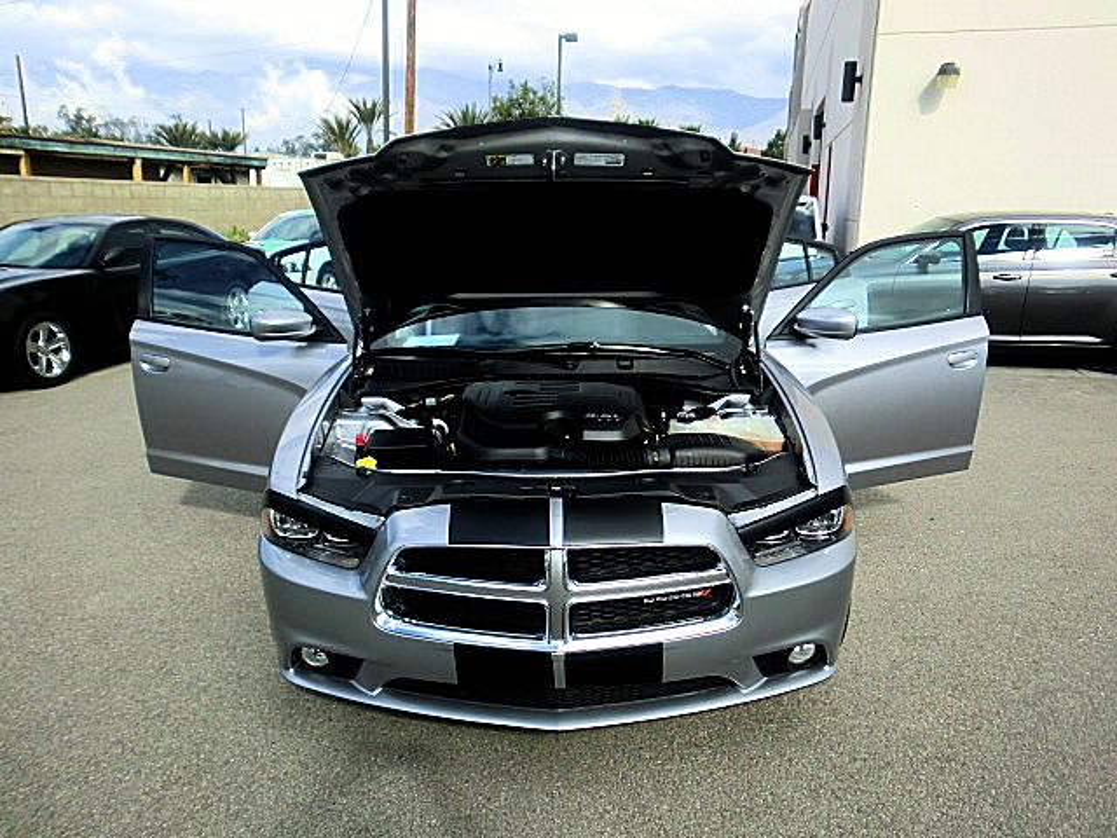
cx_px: 558
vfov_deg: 53.1
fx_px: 839
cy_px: 419
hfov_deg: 67.3
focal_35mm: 26
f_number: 2.6
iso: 64
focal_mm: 4.65
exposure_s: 1/500
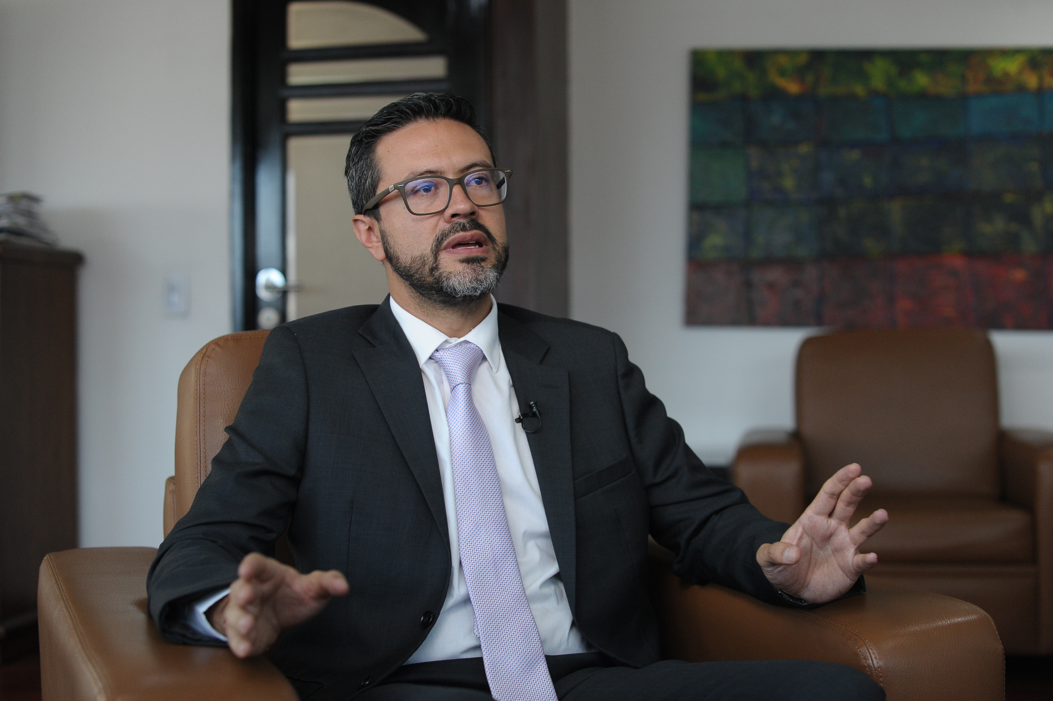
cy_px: 350
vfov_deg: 27.0
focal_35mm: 50
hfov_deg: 39.6
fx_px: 1462
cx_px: 526
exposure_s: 1/1000
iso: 2000
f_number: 2.8
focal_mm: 50
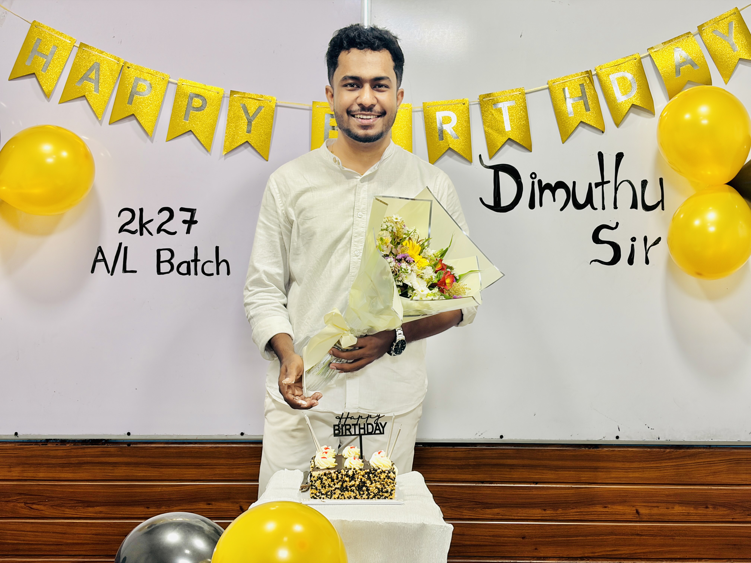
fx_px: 1128
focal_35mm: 52
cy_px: 282
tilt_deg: -2.5
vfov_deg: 28.0
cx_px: 376
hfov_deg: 36.8
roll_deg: -0.1
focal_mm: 5.96
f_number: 1.6
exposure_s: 1/50
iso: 80
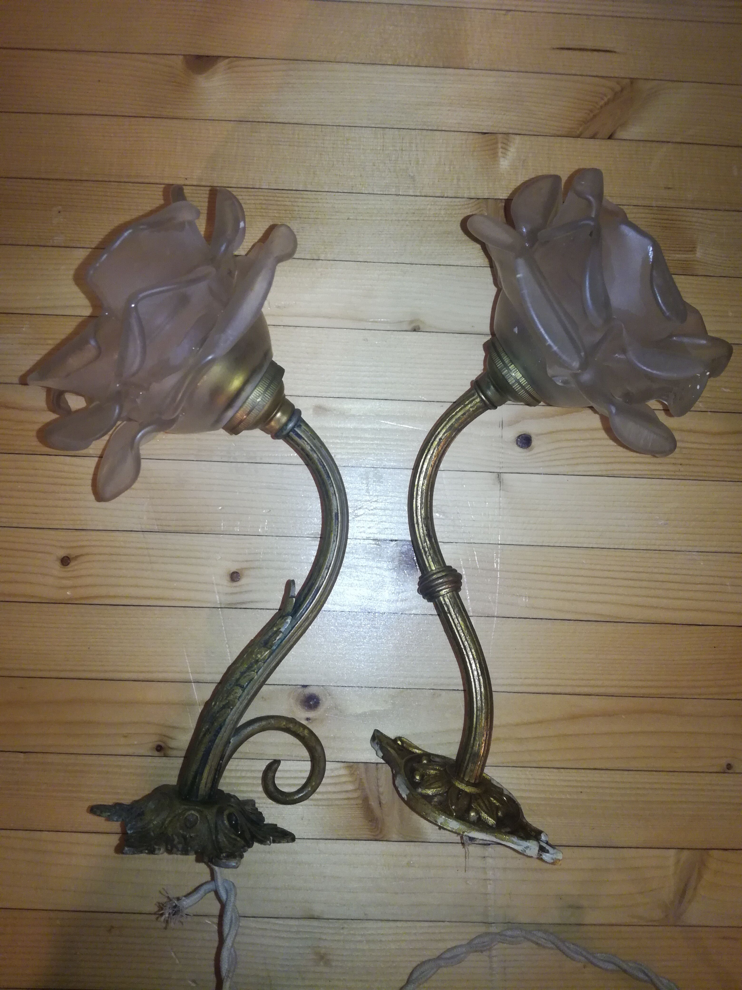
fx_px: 772
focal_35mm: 27
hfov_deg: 51.4
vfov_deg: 65.3
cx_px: 371
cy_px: 495
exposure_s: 1/33.3
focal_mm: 3.79
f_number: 2
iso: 250
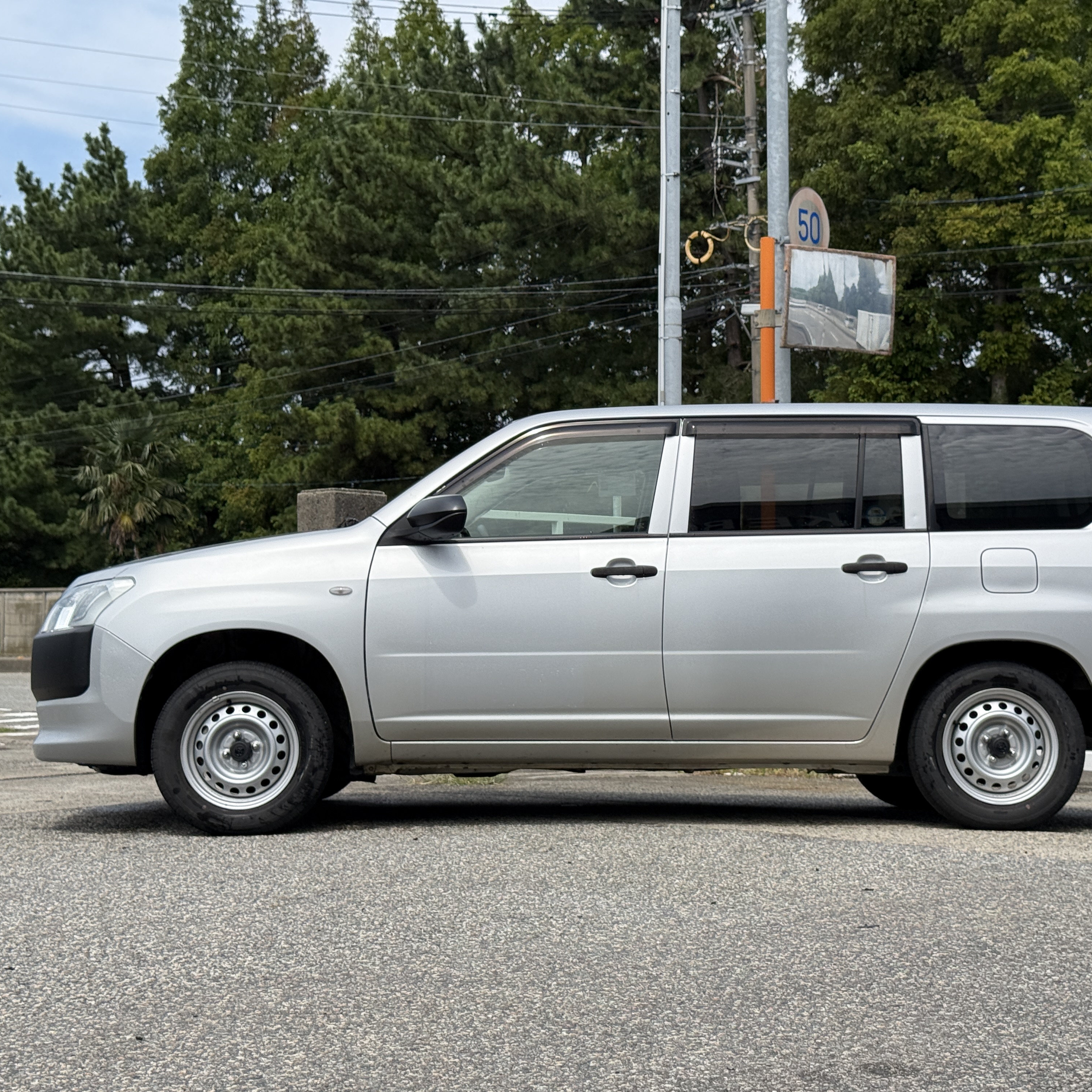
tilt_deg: +2.1
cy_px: 548
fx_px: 2034
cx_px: 613
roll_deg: +0.4
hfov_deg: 30.0
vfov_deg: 30.0
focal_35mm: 57
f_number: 1.78
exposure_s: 1/7143
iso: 100
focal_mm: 6.76
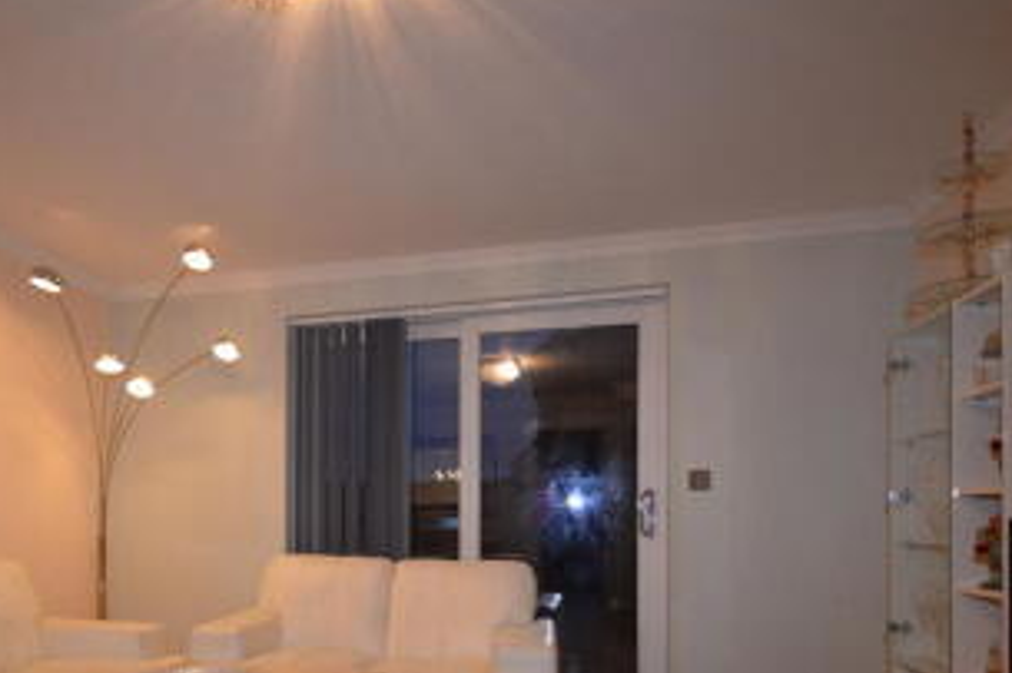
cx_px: 345
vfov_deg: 47.9
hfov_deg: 68.1
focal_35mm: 26
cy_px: 509
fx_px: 724
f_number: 4.2
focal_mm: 11
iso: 1000
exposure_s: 1/60
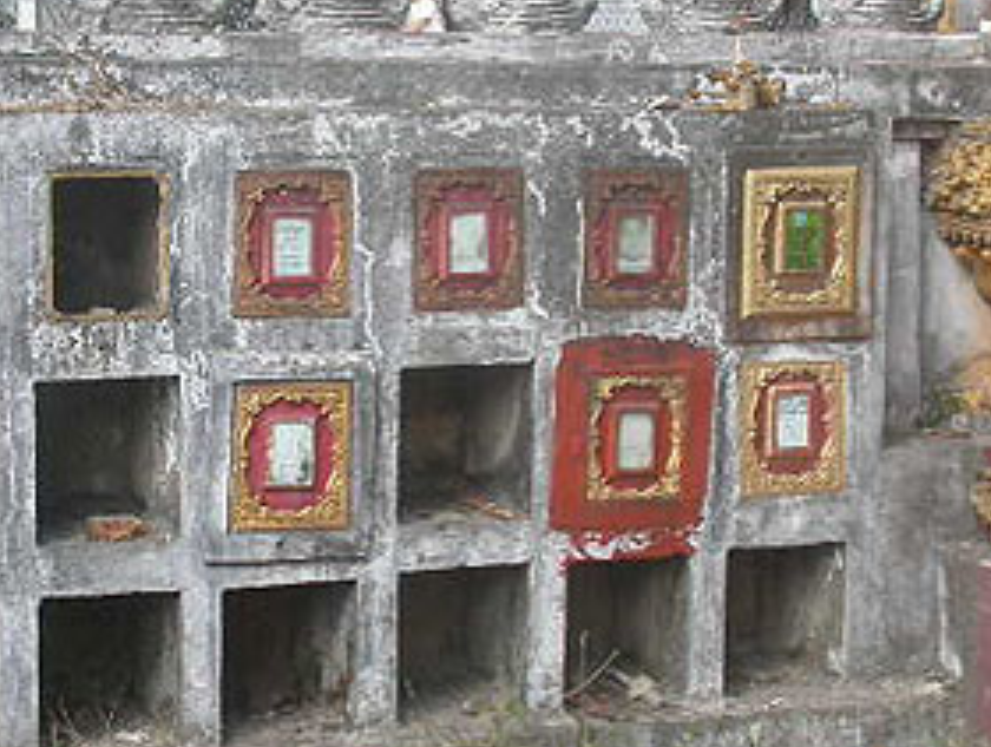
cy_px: 347
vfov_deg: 24.1
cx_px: 329
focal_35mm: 61
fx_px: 1749
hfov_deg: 31.4
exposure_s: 1/186
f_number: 4.9
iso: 100
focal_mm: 12.4
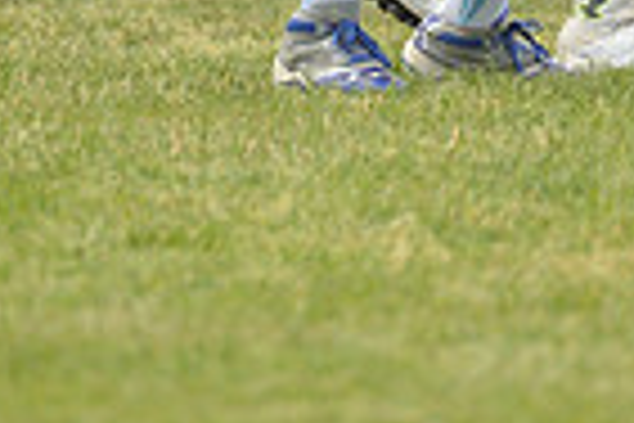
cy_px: -418
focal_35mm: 1641
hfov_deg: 1.3
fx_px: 28898
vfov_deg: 0.8
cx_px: 378
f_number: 4
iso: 800
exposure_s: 1/1600
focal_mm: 400
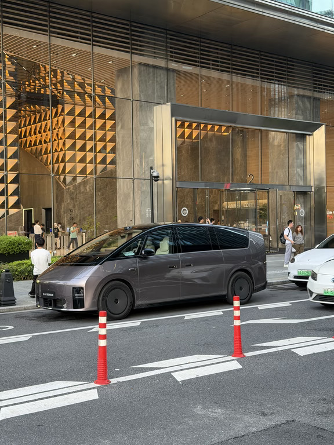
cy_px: 222
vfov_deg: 39.7
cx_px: 167
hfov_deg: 30.3
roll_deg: +0.6
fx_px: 618
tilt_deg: +0.2
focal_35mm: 48
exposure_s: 1/60
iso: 160
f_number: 1.78
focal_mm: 6.76
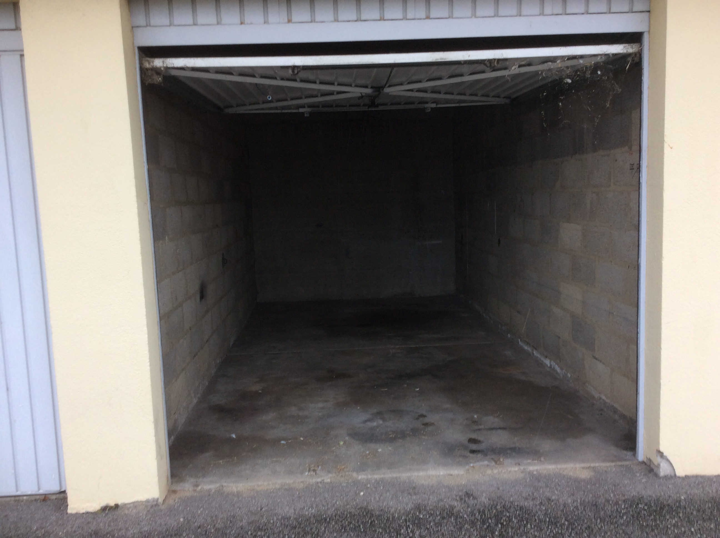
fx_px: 665
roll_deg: +2.4
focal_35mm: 32
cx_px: 360
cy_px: 269
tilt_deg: -7.2
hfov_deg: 56.9
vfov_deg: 44.1
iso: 40
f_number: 2.4
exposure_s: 1/33
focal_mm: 3.3
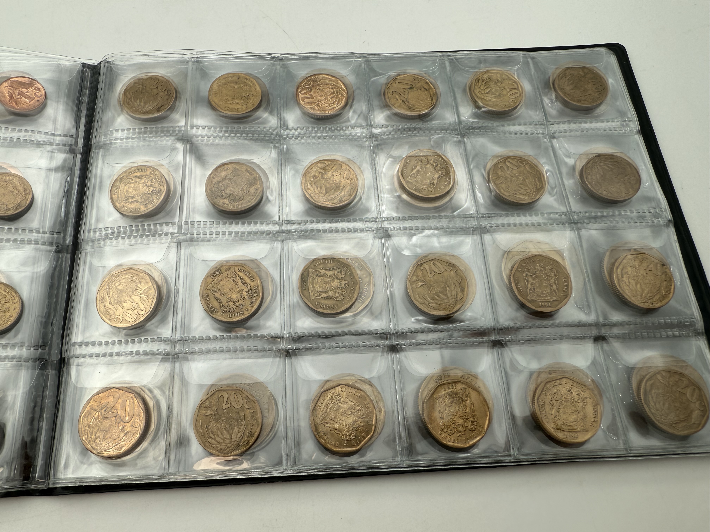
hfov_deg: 71.6
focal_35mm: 24
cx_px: 355
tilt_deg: -67.7
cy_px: 266
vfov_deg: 56.8
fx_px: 492
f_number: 2.2
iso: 40
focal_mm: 2.22
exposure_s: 1/257
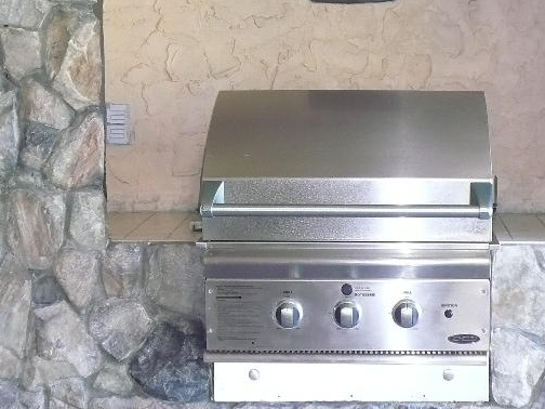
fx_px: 1480
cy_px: 184
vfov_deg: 15.7
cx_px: 338
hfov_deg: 20.8
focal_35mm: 94
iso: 250
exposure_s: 1/30
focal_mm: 8.1
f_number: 3.6
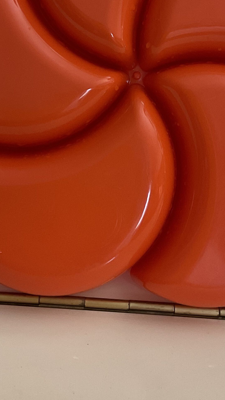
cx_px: 113
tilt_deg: -19.0
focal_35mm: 66
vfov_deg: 31.3
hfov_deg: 18.3
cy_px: 94
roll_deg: -3.3
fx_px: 700
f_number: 1.8
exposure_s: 1/60
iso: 100
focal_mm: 3
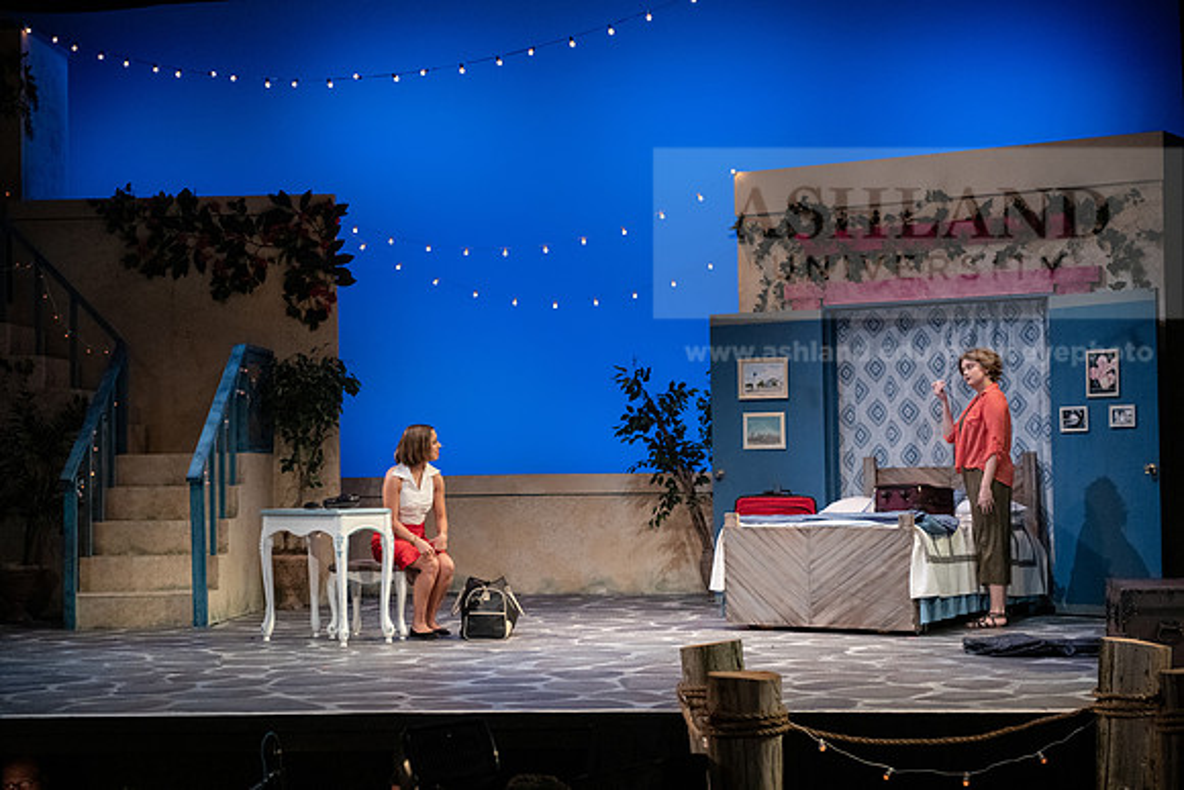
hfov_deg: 30.5
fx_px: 2171
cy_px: 395
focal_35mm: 66
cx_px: 592
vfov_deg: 20.6
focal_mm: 66
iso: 3200
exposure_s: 1/320
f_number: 3.2
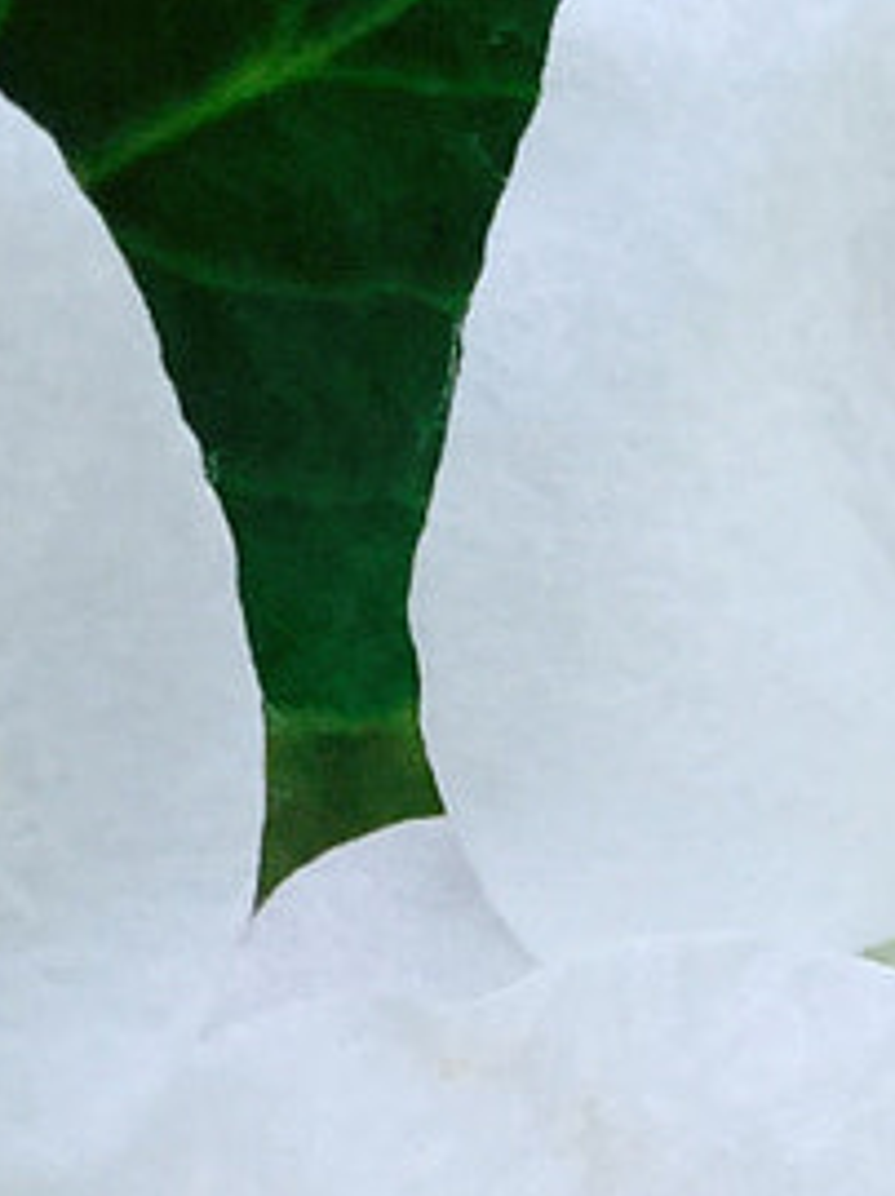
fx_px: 5939
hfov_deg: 8.6
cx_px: 545
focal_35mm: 172
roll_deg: -25.4
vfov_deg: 11.1
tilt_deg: -35.4
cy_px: 1767
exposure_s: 1/439
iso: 32
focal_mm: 4.15
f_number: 2.2
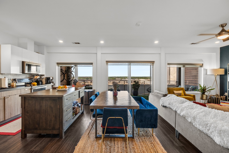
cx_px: 114
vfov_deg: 77.3
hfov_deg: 100.4
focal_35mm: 15
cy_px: 76
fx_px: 95
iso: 640
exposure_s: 1/30
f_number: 6.3
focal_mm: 10
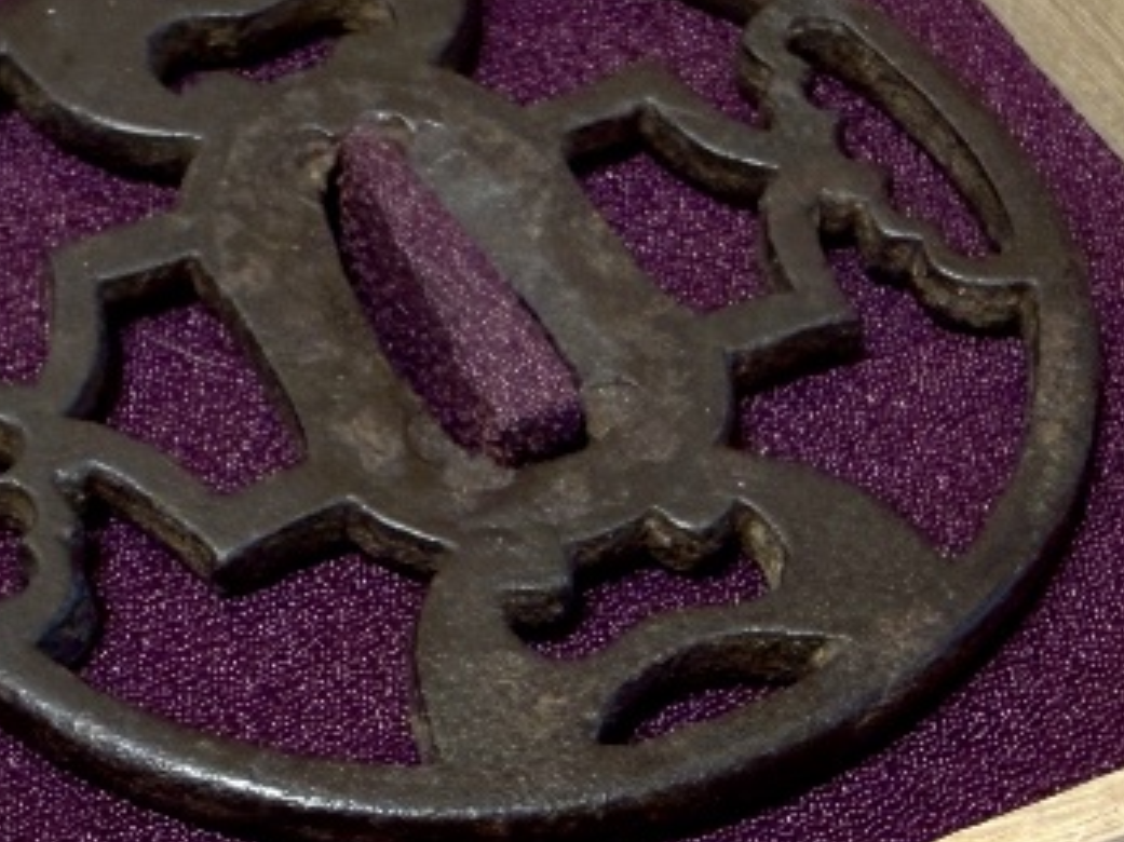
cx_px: 544
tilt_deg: -52.0
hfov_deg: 23.6
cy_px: 554
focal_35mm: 83
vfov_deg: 17.7
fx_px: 2694
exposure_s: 1/100
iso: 250
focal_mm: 2.22
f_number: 2.2
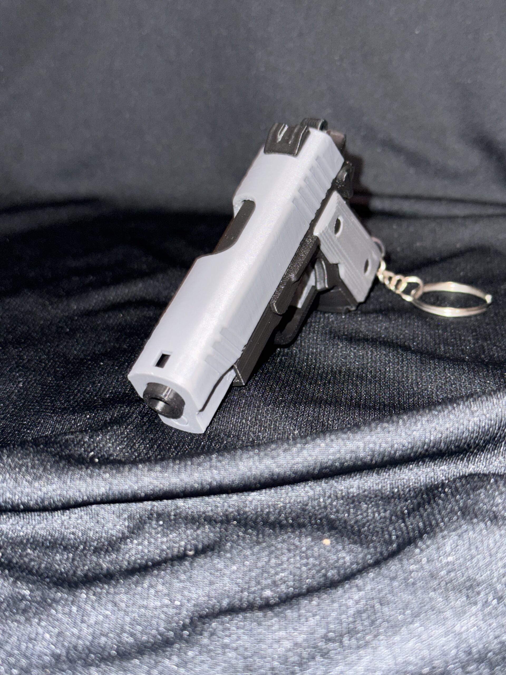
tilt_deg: -23.4
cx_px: 253
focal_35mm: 48
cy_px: 338
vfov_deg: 39.7
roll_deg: +1.0
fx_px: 936
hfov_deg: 30.3
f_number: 1.78
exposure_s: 1/4
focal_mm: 6.76
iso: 50
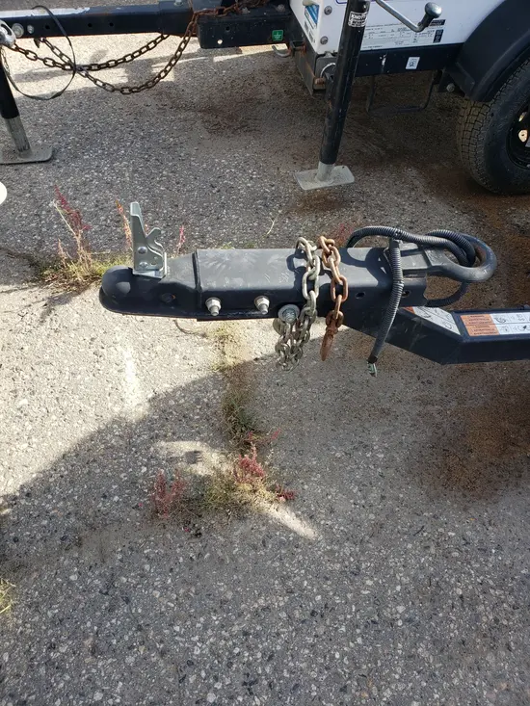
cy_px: 353
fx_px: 531
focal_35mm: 26
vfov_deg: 67.3
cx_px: 265
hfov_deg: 53.1
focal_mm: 4.3
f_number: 2.4
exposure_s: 1/344
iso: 50
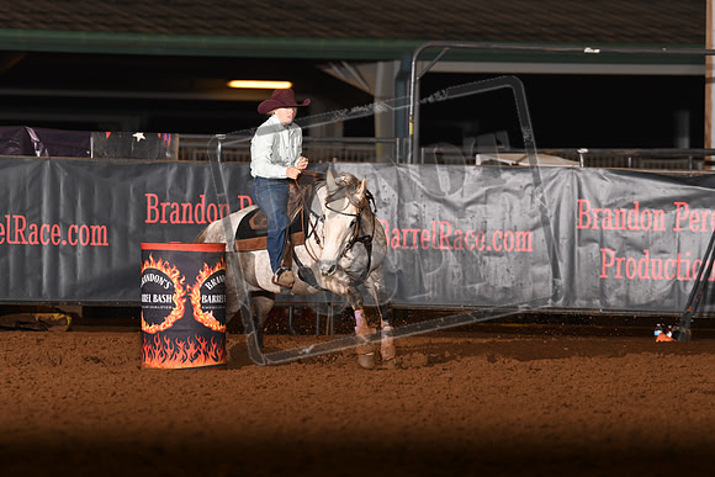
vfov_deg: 4.7
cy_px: 238
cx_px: 358
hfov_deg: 7.1
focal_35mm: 290
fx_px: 5761
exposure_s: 1/250
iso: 1000
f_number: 5.6
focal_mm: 290
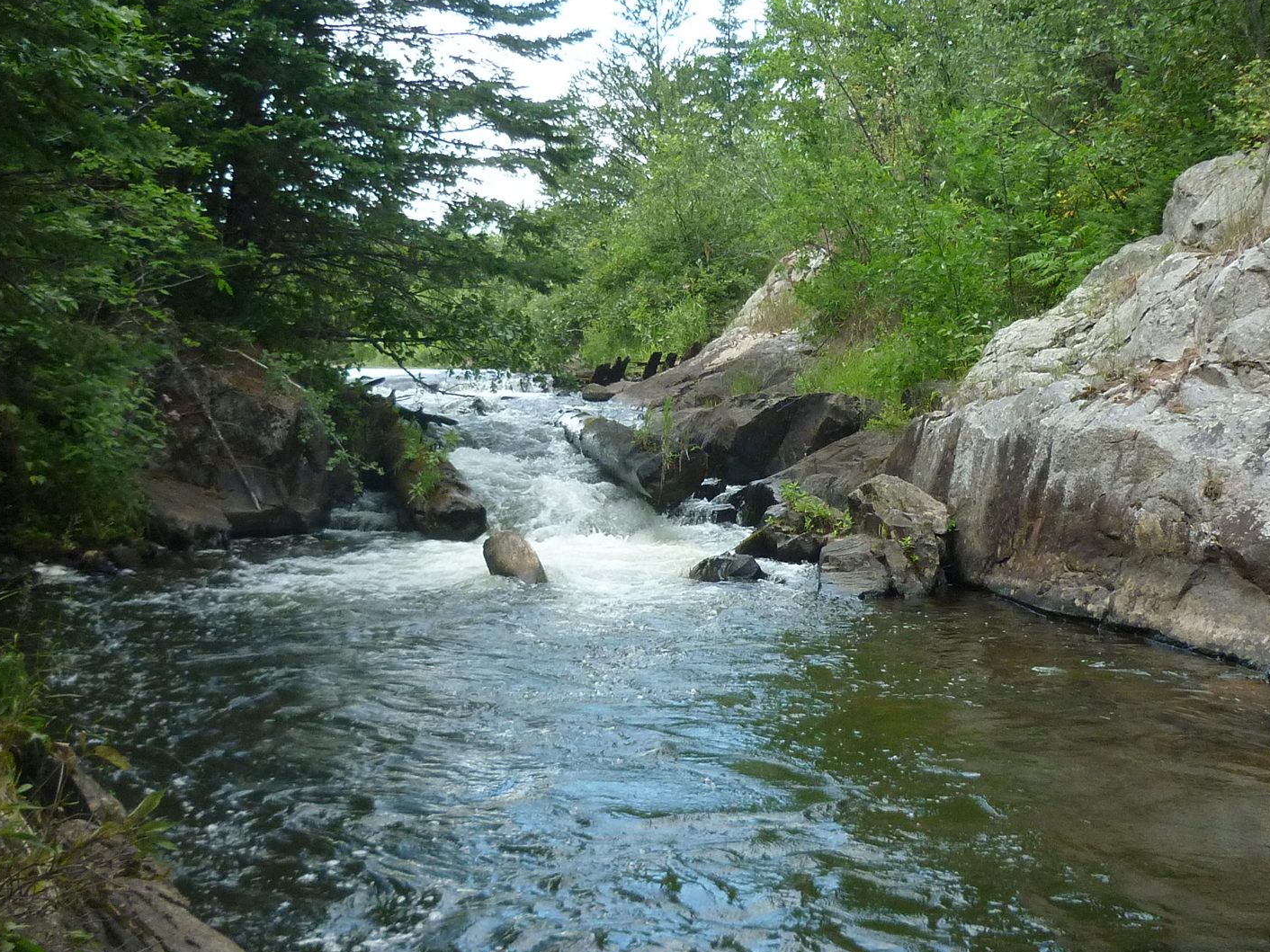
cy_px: 479
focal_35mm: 51
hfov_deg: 37.5
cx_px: 641
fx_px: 1871
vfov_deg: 28.6
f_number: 2.8
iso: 200
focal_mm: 5.5
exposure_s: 1/400
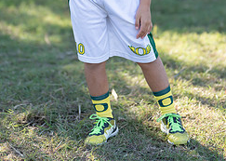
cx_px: 120
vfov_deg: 10.6
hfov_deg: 15.0
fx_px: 859
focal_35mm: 134
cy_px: -15
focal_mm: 50
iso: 100
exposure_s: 1/1250
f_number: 1.2
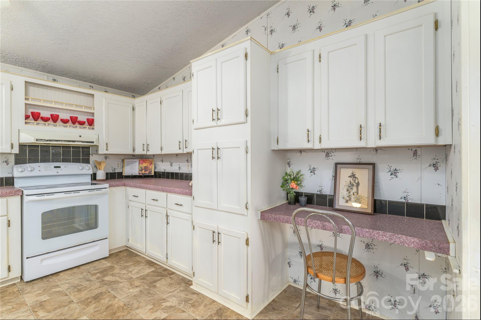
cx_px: 240
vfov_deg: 70.4
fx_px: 227
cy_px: 160
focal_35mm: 17
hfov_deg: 93.3
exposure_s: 1/100
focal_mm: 17
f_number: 8
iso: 320
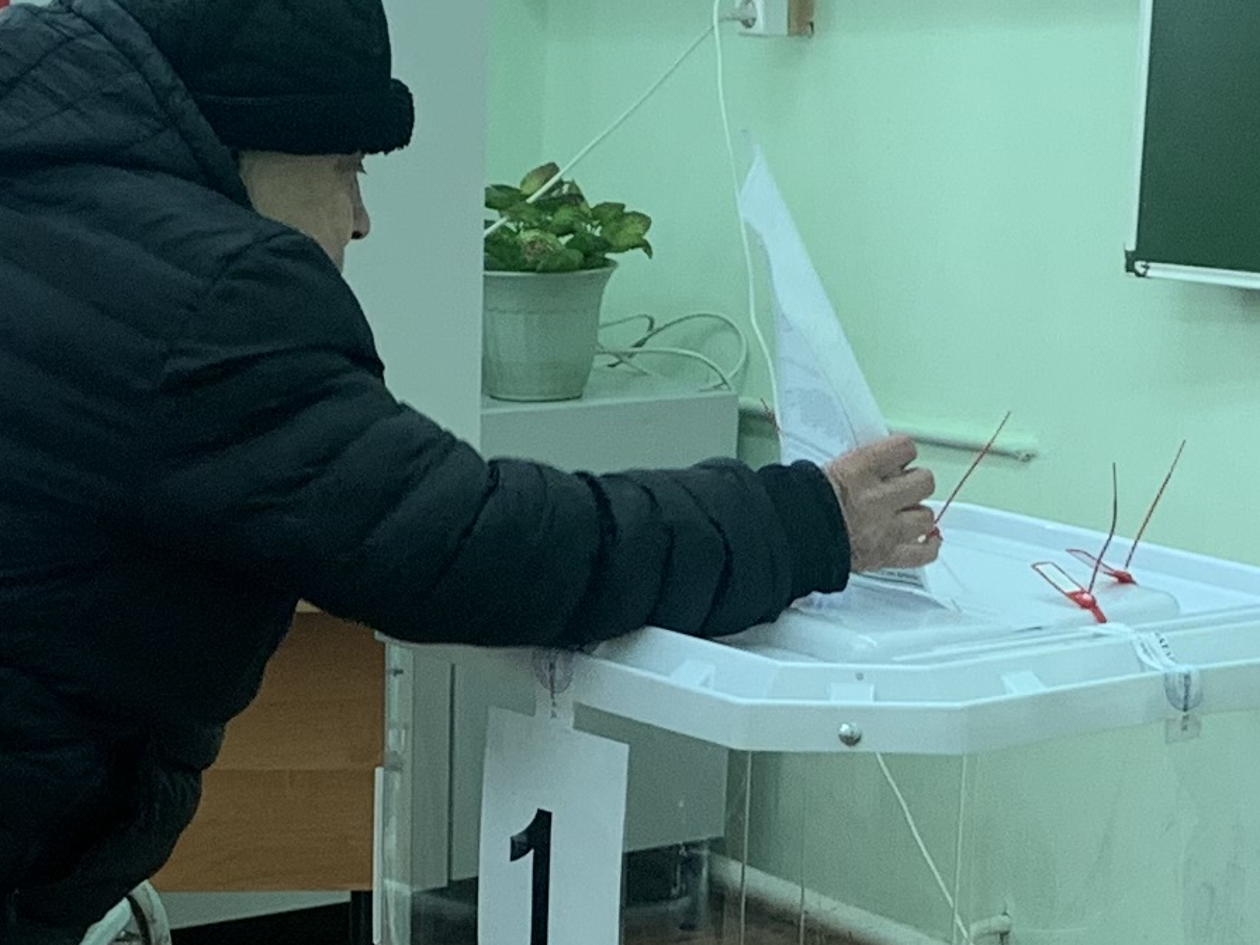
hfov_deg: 16.8
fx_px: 4259
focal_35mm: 117
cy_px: 1021
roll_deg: -0.8
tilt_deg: -17.4
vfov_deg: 12.5
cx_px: 723
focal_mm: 4.25
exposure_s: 1/50
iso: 64
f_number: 1.8
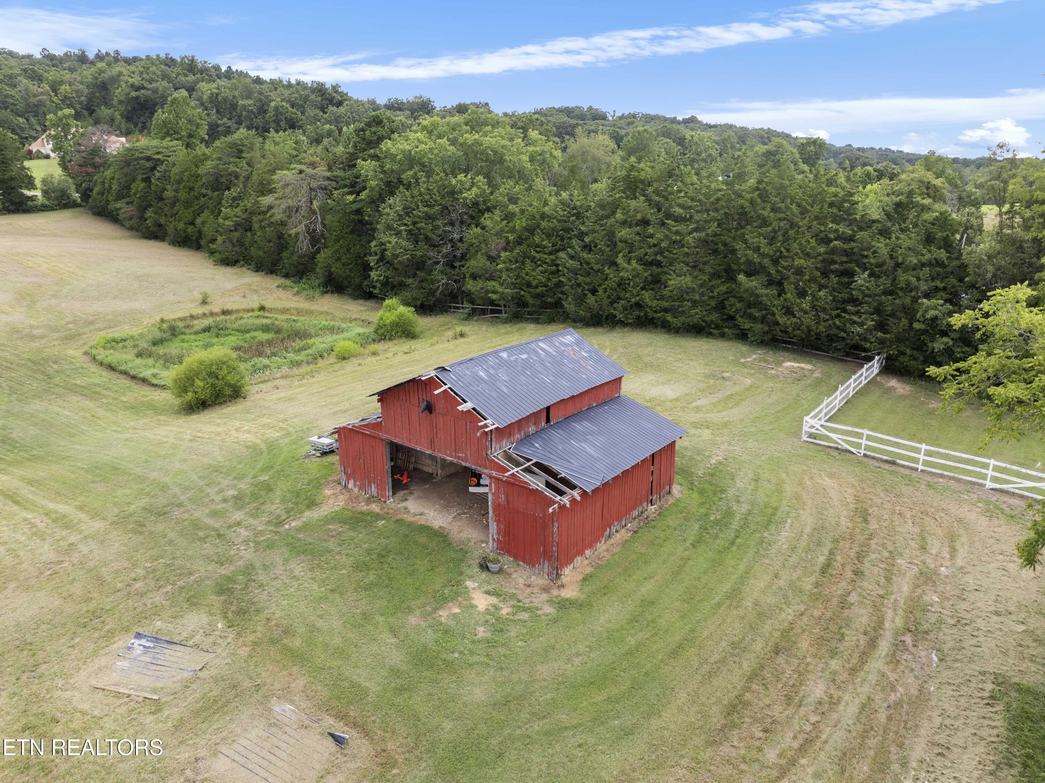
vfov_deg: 56.8
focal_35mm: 24
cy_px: 392
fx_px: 724
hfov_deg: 71.6
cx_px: 522
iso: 310
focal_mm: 12.29
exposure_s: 1/160
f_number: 2.8
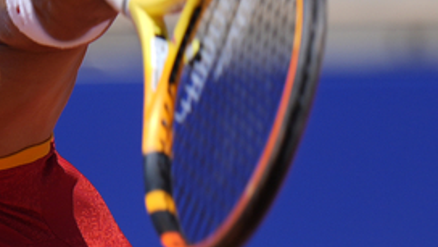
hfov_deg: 2.5
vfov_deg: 1.4
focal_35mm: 862
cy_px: 167
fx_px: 10011
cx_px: -6
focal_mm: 400
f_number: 3.5
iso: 200
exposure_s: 1/3200
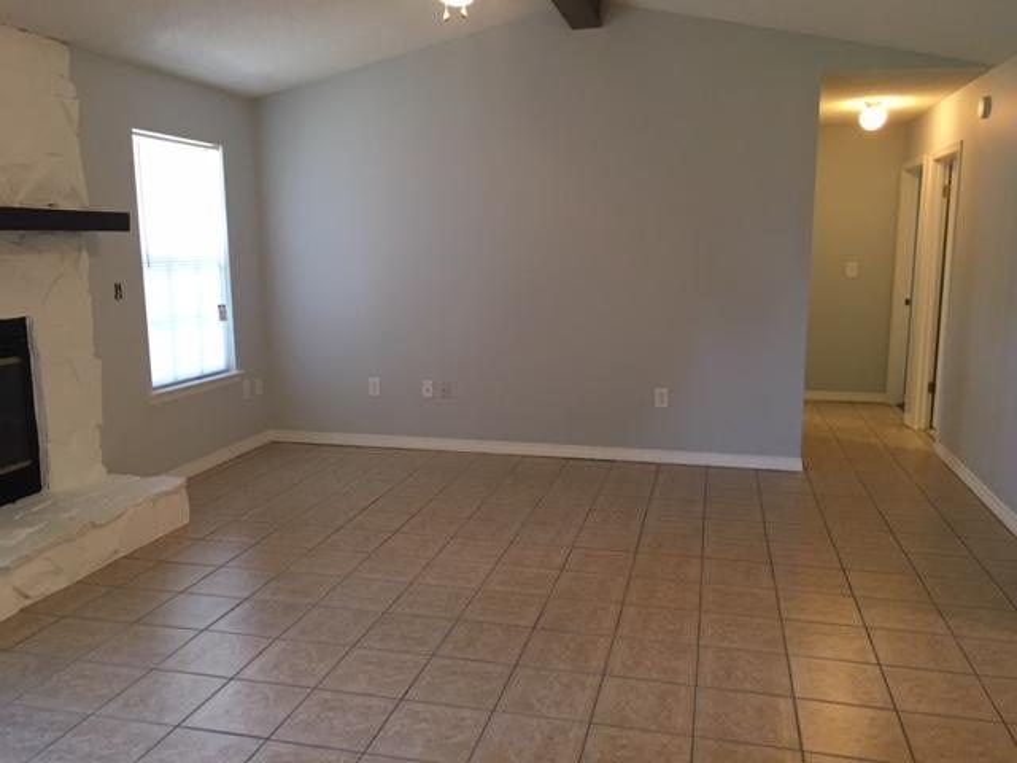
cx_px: 508
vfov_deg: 48.2
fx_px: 852
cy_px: 382
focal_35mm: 29
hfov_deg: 61.7
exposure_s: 1/30
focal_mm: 4.15
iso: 125
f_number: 2.2
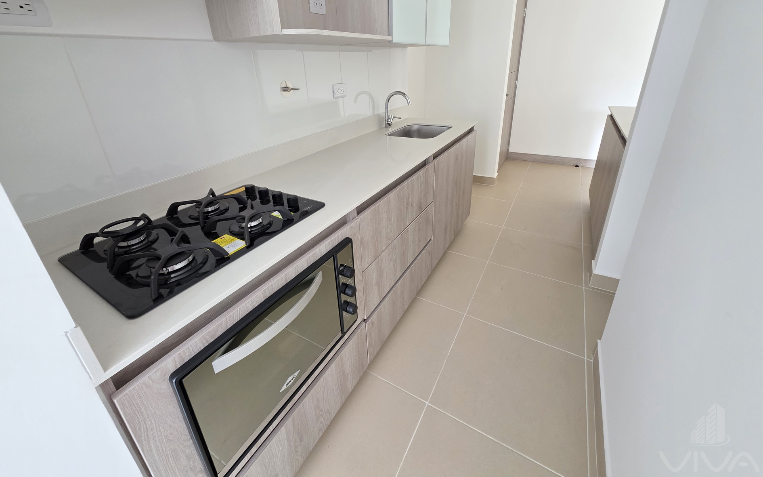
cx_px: 376
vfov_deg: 78.0
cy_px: 198
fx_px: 291
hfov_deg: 105.3
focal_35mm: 14
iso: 200
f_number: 1.9
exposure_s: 1/60
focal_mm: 2.2
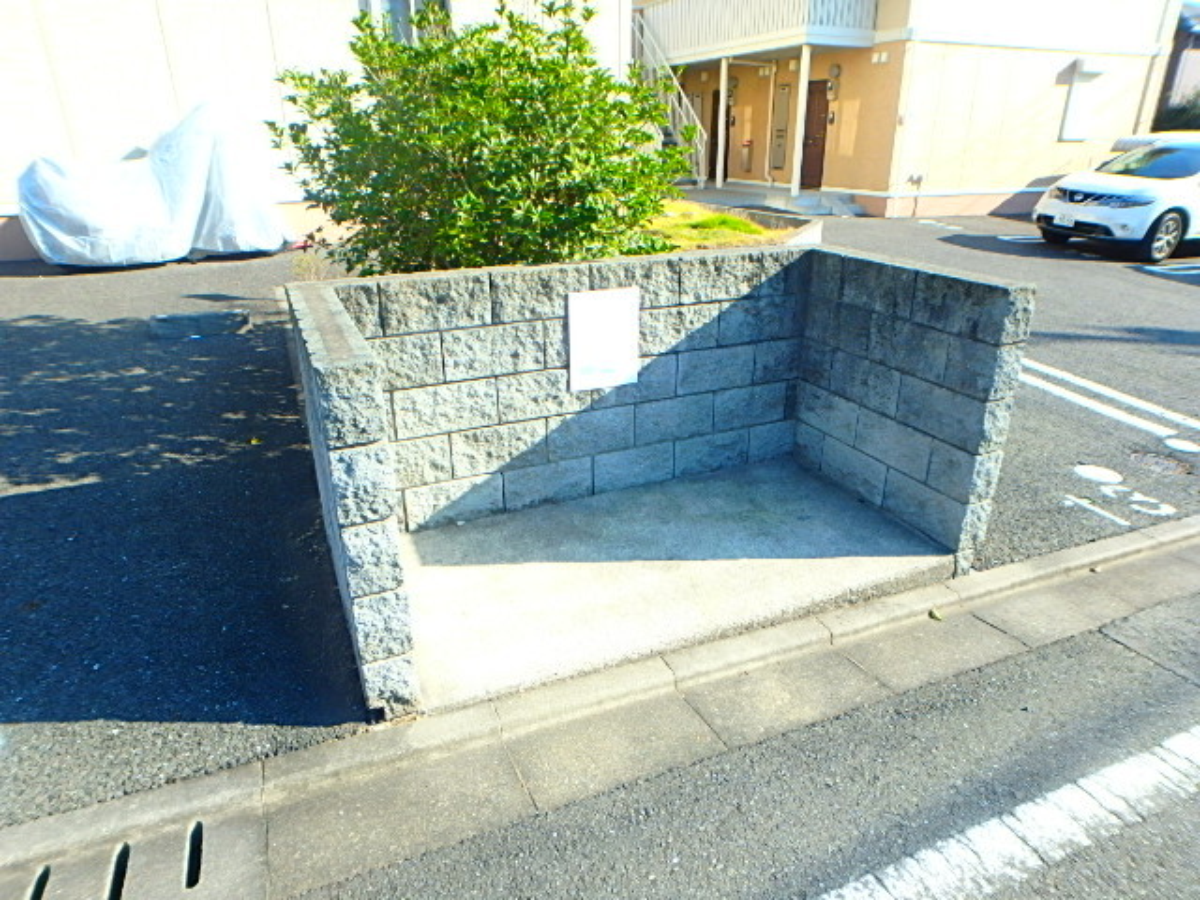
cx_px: 600
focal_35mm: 21
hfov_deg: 79.0
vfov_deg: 63.4
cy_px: 450
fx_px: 728
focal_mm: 3.7
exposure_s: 1/250
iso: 125
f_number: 3.5
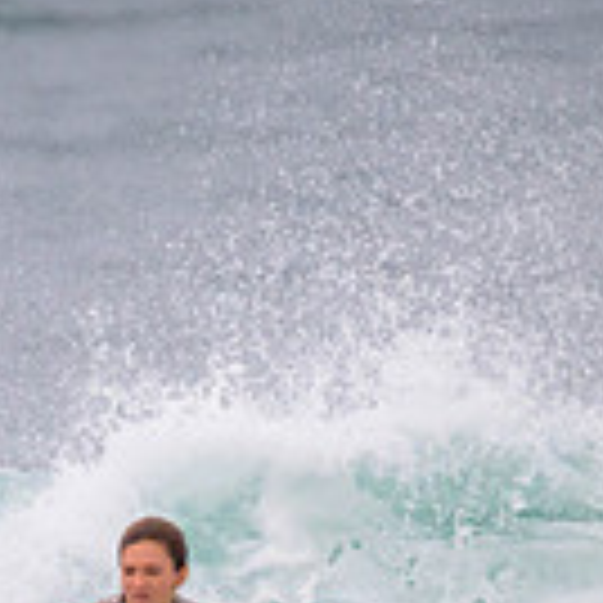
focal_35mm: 2949
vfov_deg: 0.6
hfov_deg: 0.6
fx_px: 58119
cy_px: 808
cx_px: -45
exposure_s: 1/2000
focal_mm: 800
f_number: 11
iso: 900
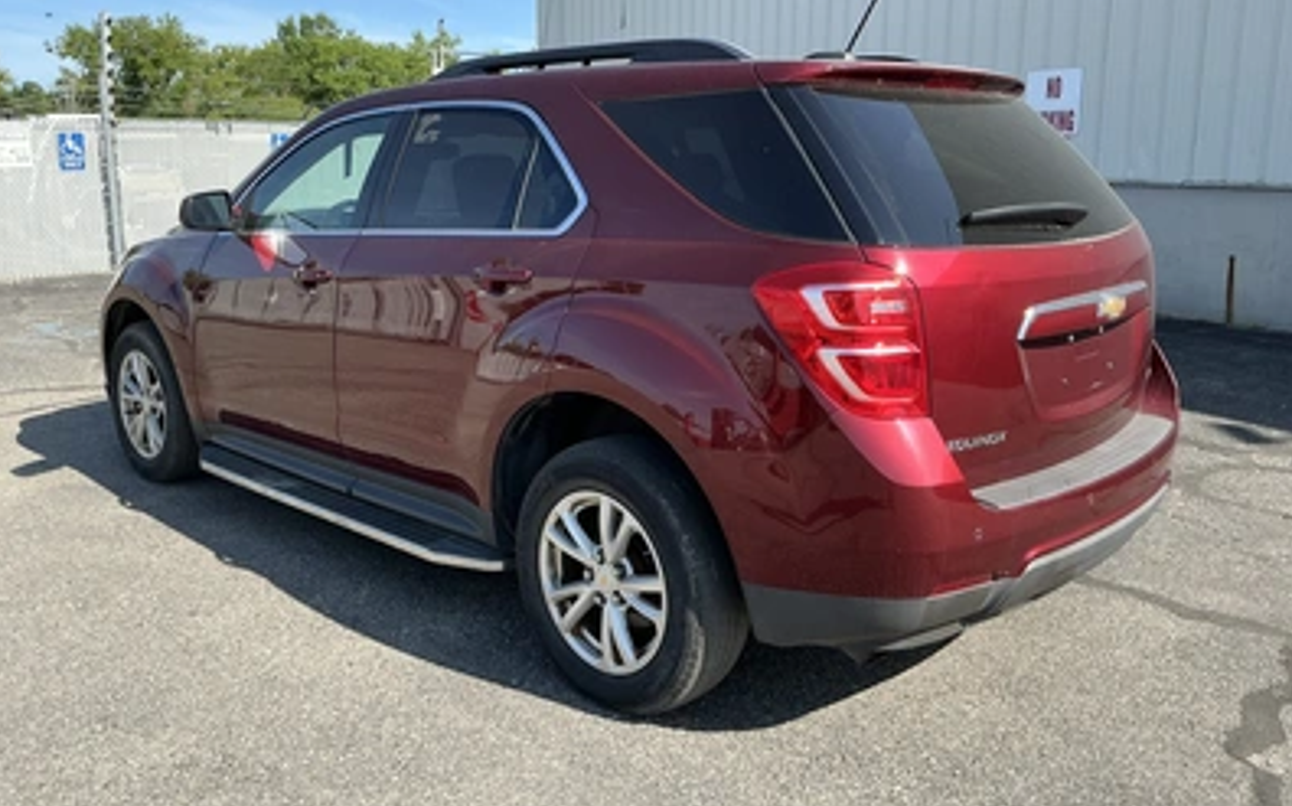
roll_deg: +0.0
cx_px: 646
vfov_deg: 41.7
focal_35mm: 30
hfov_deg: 62.9
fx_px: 1056
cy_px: 356
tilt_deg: -9.8
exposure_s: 1/759
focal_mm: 3
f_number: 1.8
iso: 25
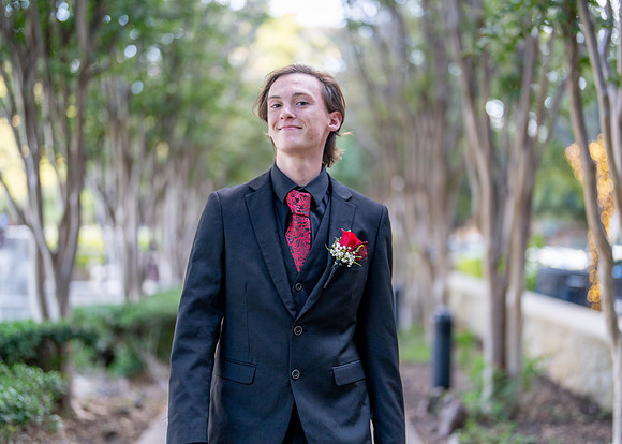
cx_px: 311
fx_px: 925
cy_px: 222
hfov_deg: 37.2
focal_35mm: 52
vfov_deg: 27.0
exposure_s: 1/1000
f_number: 1.2
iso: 400
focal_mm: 50
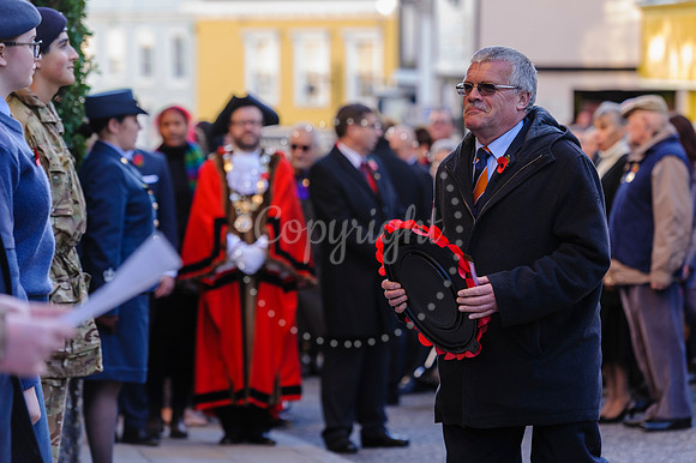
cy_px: 195
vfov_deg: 8.5
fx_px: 3128
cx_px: 402
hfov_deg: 12.7
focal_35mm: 162
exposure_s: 1/250
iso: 800
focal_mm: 140
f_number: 4
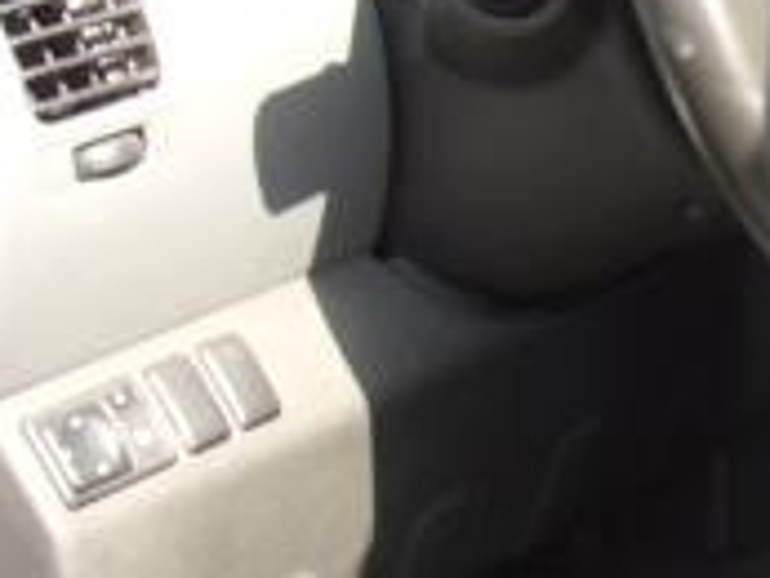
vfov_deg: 13.2
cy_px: 560
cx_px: 1099
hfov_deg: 16.4
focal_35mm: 111
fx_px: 2471
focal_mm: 4.3
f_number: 3.3
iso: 80
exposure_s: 1/125
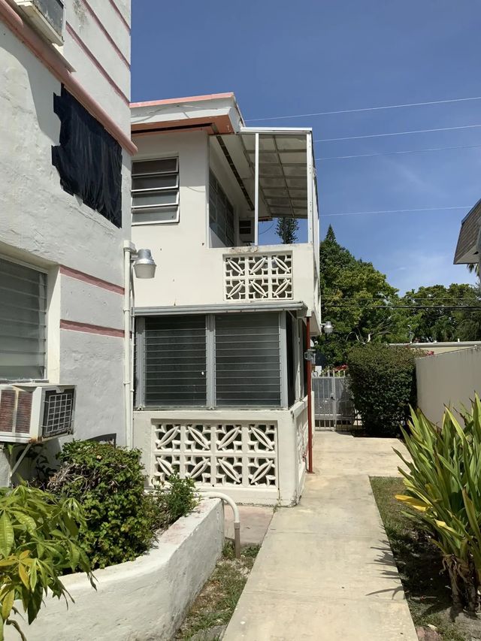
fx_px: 537
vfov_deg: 61.7
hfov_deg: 48.2
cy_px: 320
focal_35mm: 29
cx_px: 240
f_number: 1.8
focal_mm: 3
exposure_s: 1/4065
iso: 20
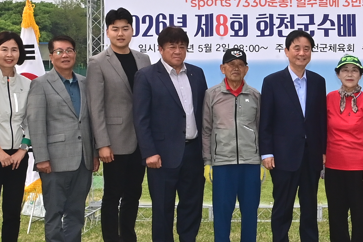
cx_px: 324
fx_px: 978
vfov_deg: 14.1
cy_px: 101
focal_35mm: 97
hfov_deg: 20.6
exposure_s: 1/250
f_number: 22
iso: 640
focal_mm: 26
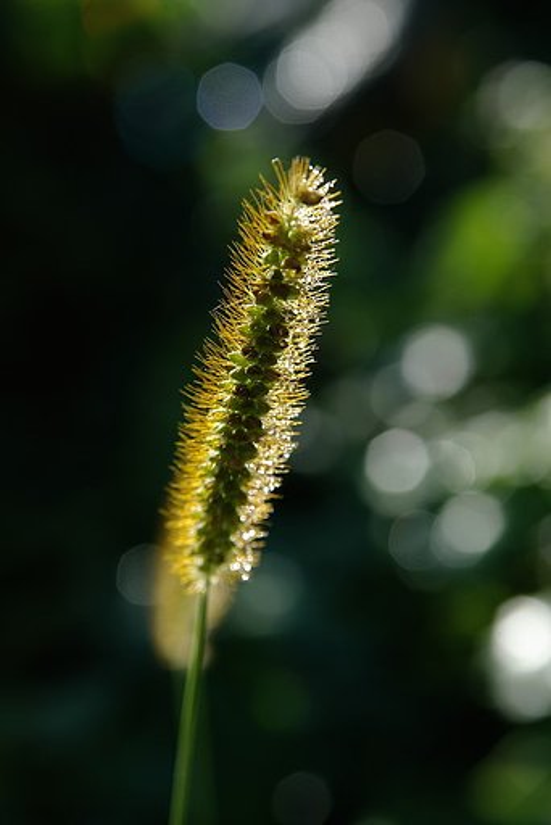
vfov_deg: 18.2
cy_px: 412
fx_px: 2579
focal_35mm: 112
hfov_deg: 12.2
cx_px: 276
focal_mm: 75
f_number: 7.1
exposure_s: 1/400
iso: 200
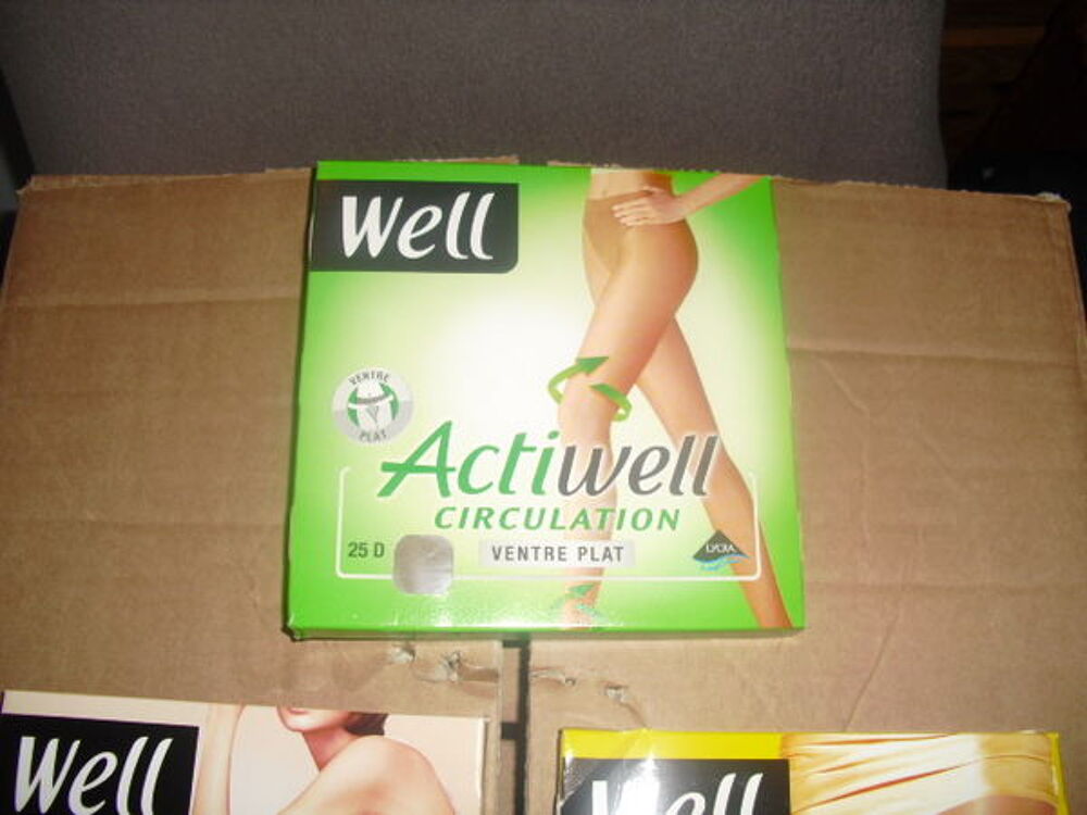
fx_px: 1130
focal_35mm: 36
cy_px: 408
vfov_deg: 39.7
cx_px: 544
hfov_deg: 51.4
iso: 100
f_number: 3.1
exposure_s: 1/60
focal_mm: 6.3
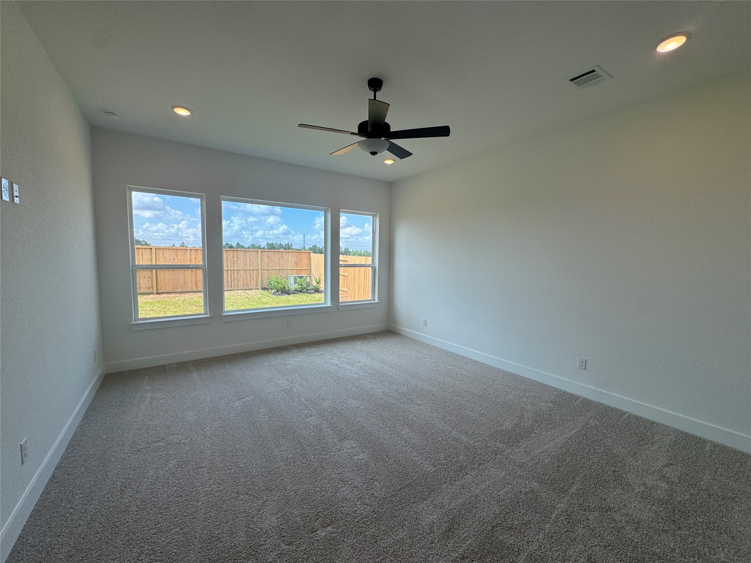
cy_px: 282
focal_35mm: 14
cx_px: 376
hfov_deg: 102.1
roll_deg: -1.3
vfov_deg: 85.7
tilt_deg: -5.8
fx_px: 304
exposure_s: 1/386
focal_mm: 2.22
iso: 40
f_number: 2.2
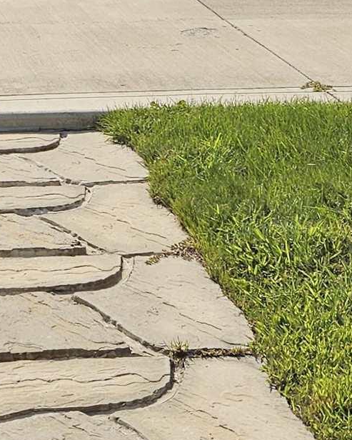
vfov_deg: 15.2
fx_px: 1458
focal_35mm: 112
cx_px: -90
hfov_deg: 13.3
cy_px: -305
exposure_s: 1/3075
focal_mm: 5.4
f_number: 1.8
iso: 25
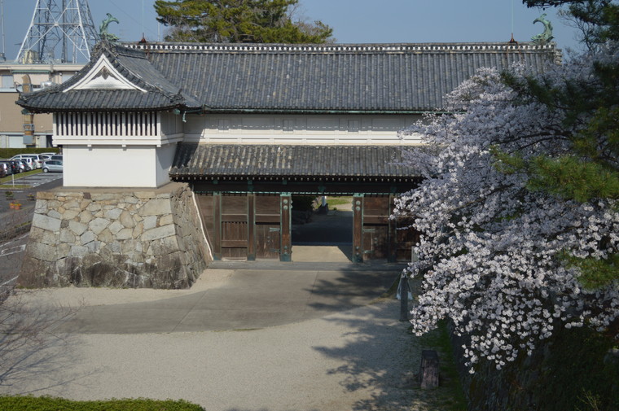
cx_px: 310
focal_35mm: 54
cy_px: 206
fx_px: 927
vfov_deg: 25.0
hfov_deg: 36.9
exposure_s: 1/1000
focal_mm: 36
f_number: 5
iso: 100
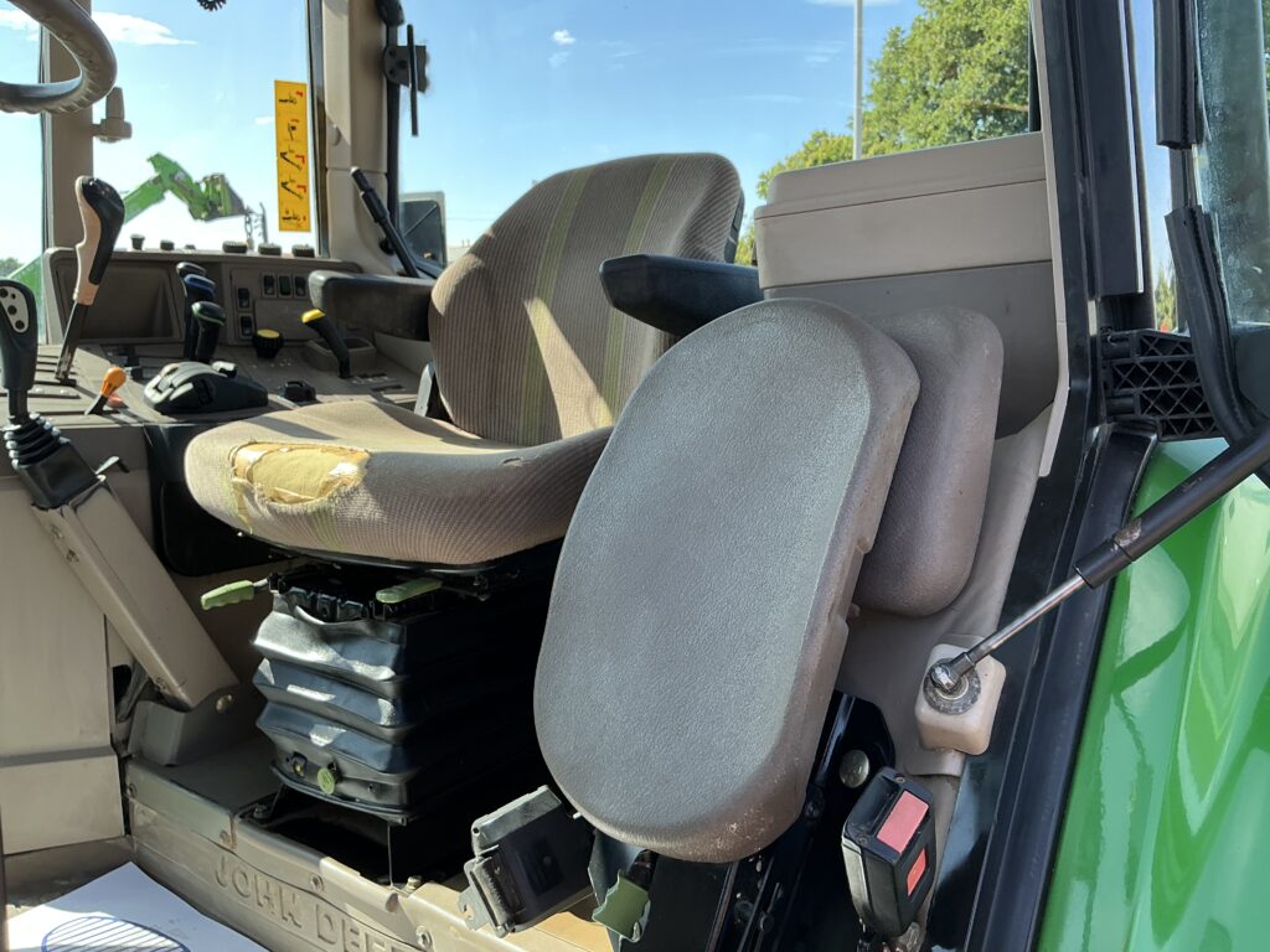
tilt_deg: -8.7
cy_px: 476
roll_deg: +1.1
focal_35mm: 28
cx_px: 635
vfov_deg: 49.7
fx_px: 1027
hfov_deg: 63.4
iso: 20
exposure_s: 1/208
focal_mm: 3
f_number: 1.8
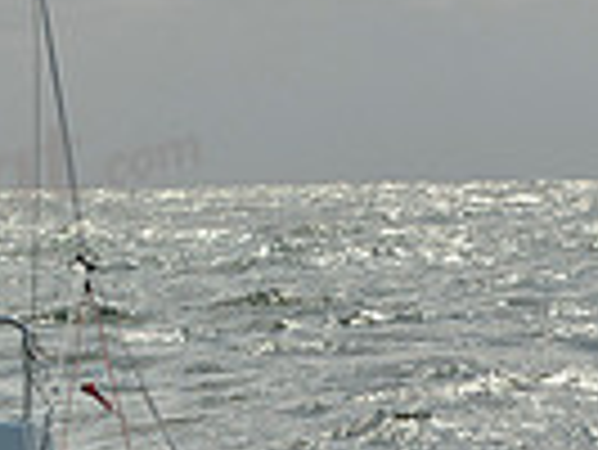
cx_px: -661
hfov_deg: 6.5
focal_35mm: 294
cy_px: 43
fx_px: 5084
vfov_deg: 5.1
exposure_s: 1/1600
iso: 400
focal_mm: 70
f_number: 10
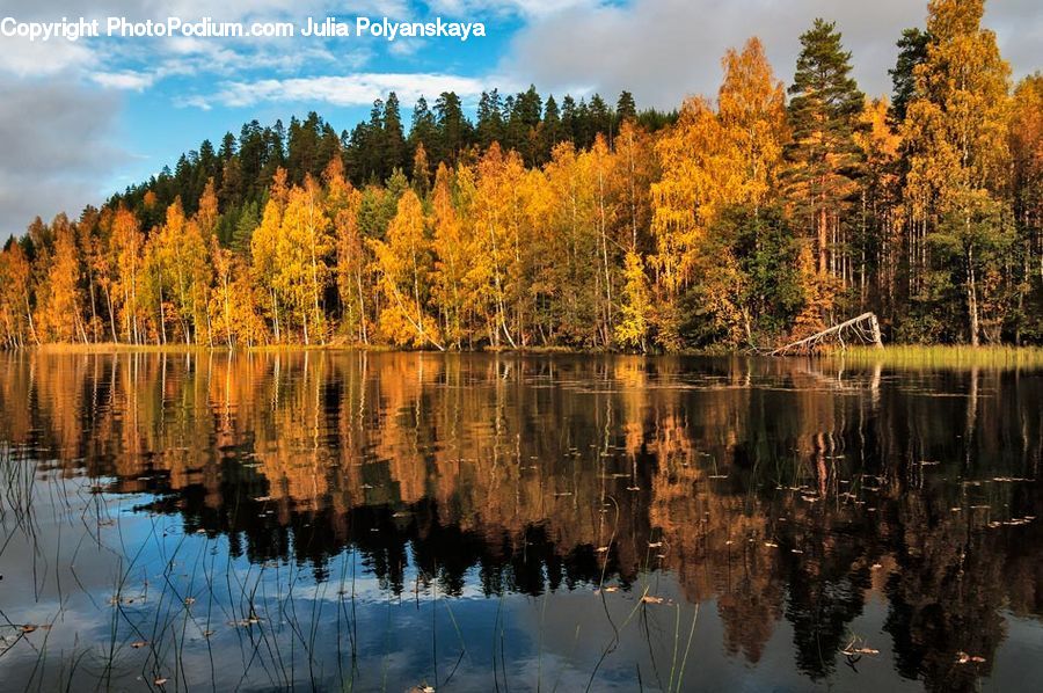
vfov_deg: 47.8
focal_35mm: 27
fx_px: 781
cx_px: 522
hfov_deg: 67.4
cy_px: 346
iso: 400
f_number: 6.3
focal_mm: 18
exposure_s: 1/2500
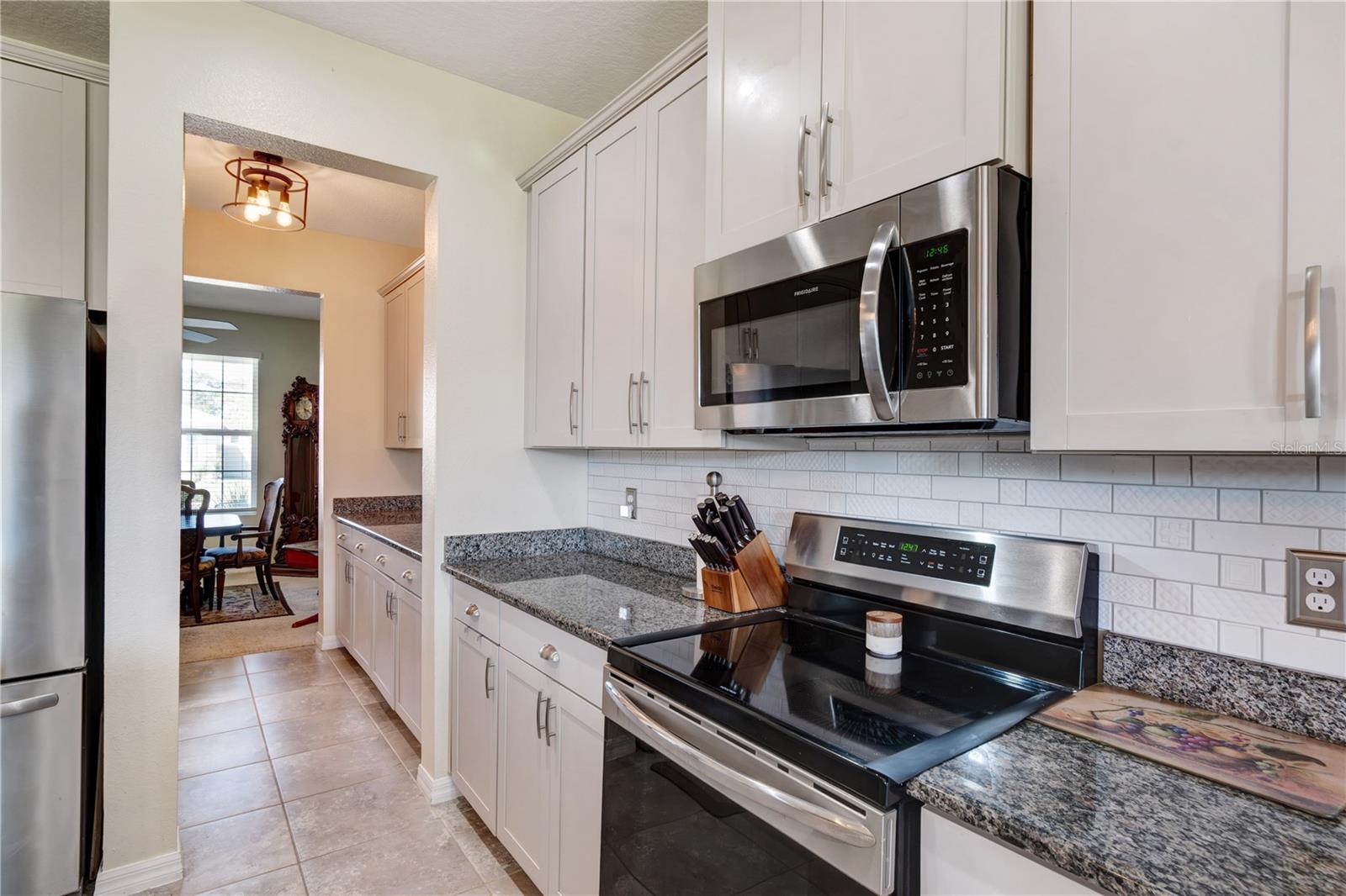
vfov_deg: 69.6
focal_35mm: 17
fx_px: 645
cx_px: 673
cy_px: 448
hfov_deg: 92.5
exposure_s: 1/10
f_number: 9
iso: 250
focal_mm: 11.5
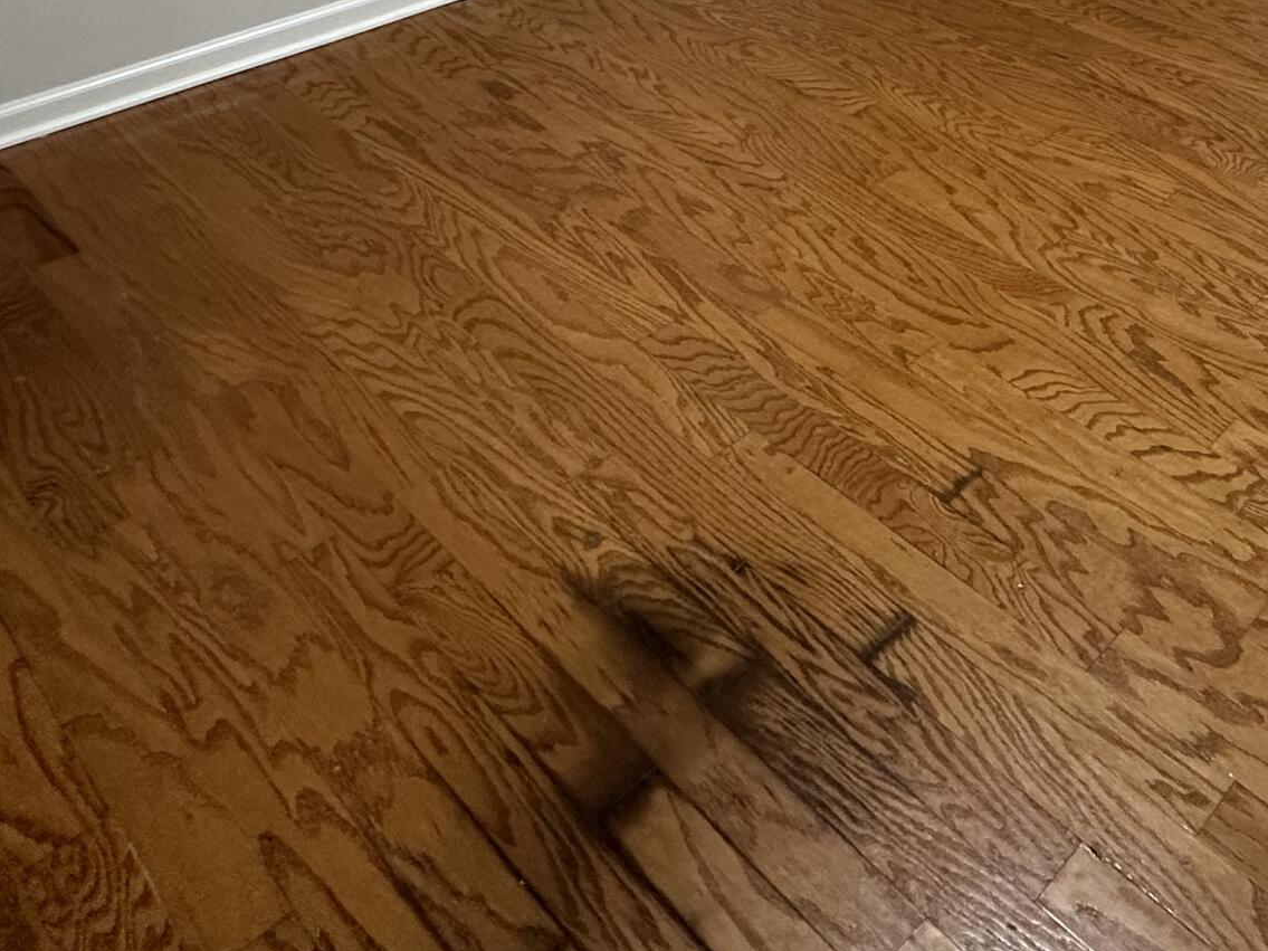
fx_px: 1355
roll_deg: -0.9
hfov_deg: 45.5
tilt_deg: -15.0
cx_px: 1138
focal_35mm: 37
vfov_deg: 31.1
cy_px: -247
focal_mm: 2.22
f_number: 2.2
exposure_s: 1/60
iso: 200
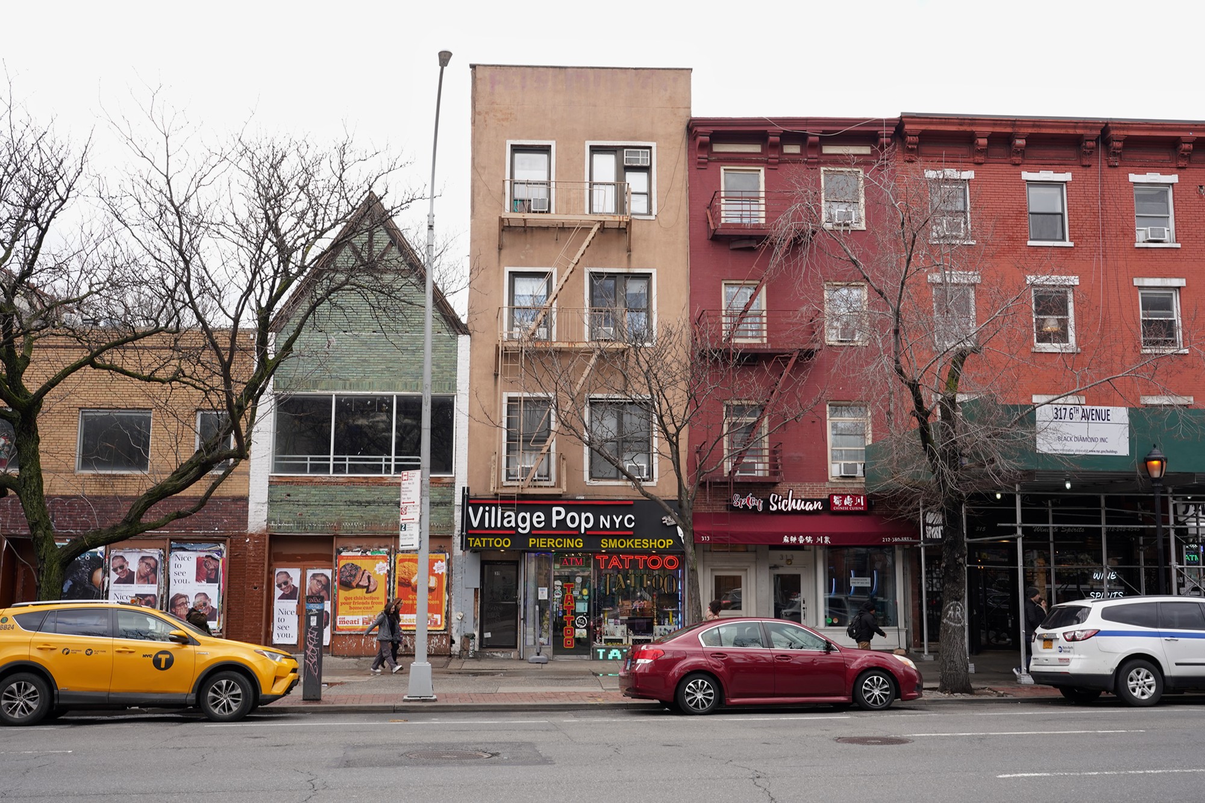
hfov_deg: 54.4
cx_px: 602
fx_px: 1172
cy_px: 402
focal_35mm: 35
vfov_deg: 37.9
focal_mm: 35
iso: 250
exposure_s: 1/100
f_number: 8
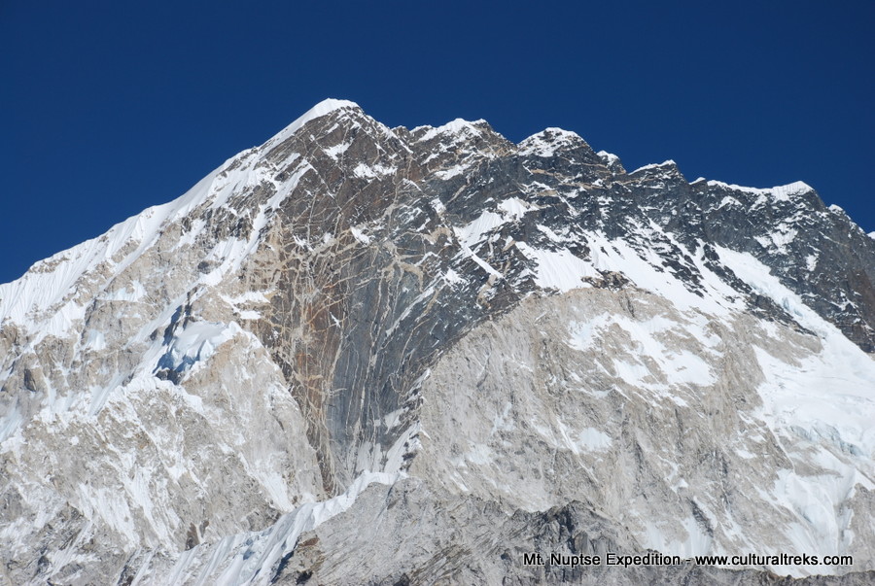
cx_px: 438
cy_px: 293
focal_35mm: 105
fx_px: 2556
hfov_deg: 19.4
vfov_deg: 13.1
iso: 100
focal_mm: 70
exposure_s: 1/640
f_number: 8
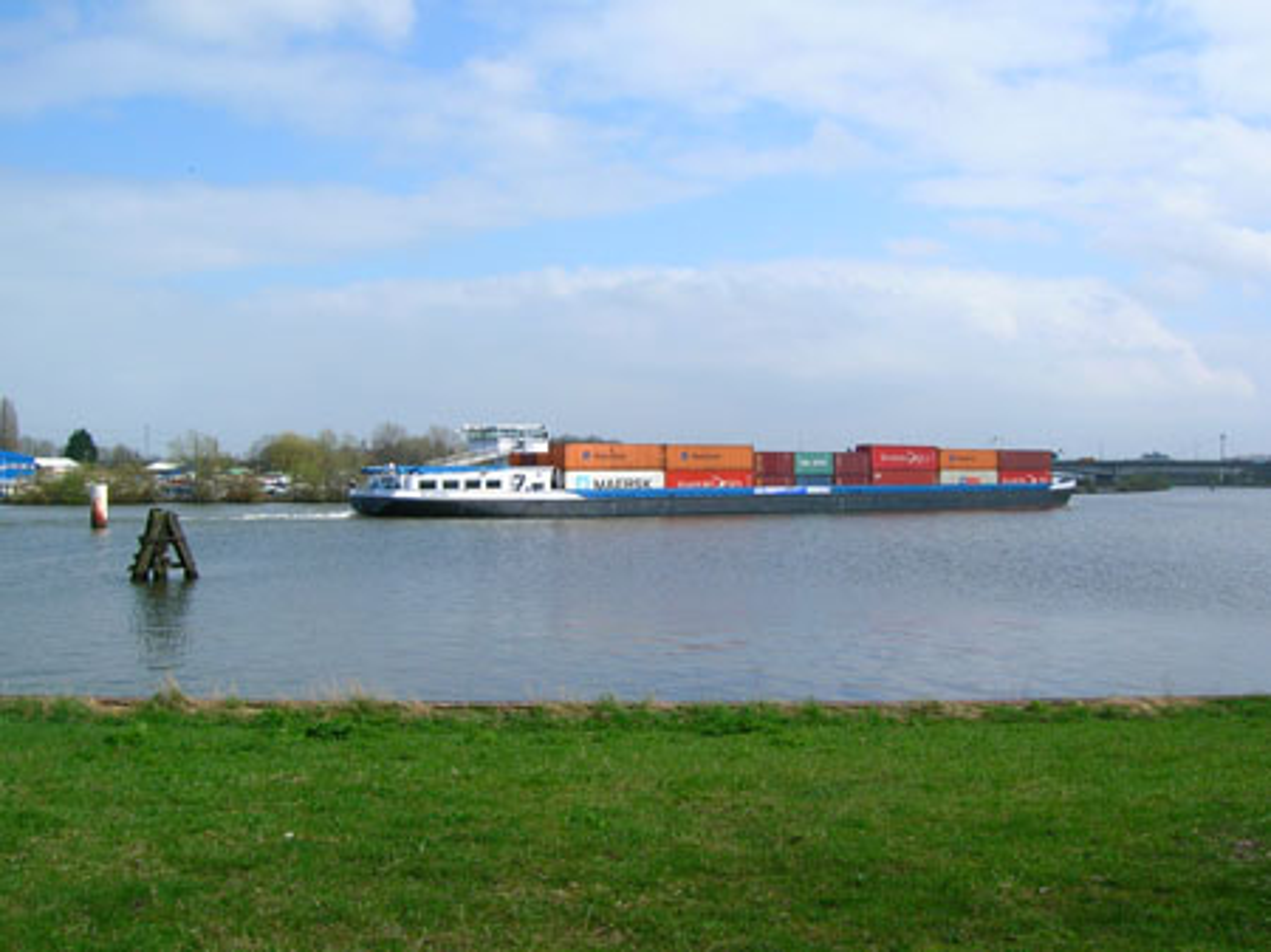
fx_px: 1248
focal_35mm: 34
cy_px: 476
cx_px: 636
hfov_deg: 54.0
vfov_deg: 41.8
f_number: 4.9
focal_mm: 5.7
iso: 50
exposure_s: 1/504
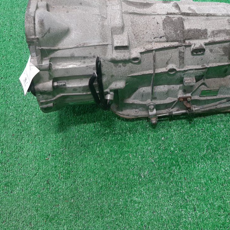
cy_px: 68
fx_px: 338
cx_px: 162
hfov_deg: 37.0
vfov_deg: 37.0
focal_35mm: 45
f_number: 1.7
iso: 100
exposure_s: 1/50
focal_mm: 3.93
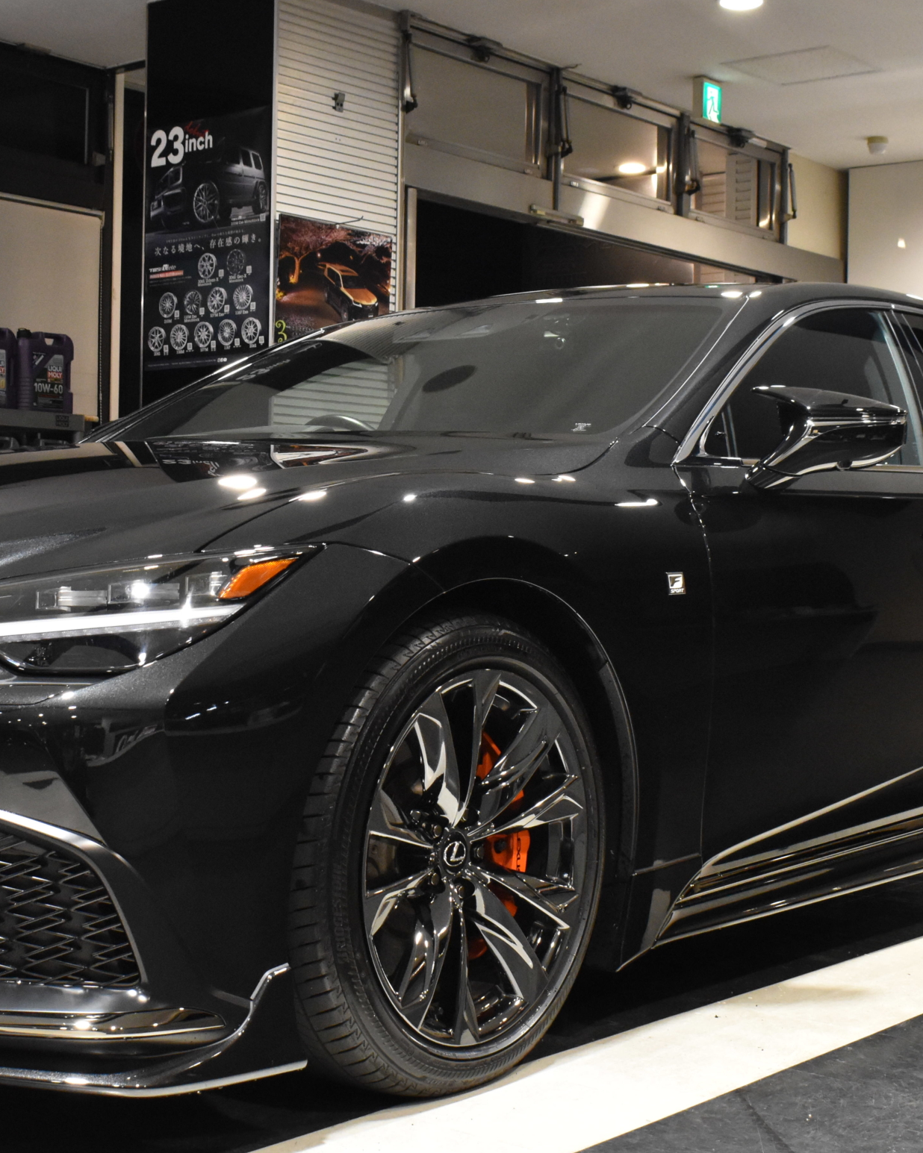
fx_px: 1912
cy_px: 607
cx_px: 321
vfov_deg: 33.6
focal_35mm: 56
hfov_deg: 27.0
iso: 3200
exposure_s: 1/40
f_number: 8
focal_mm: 24
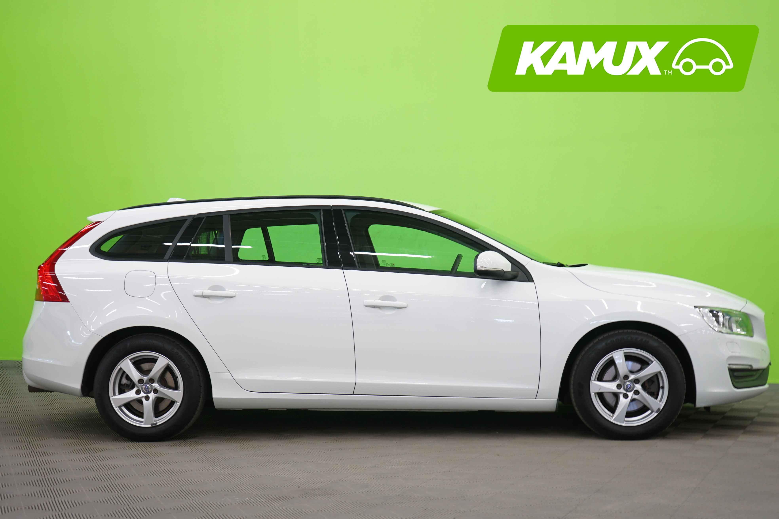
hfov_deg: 39.6
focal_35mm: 50
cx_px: 390
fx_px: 1082
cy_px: 260
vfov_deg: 27.0
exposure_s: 1/8
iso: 400
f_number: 4.5
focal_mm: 50
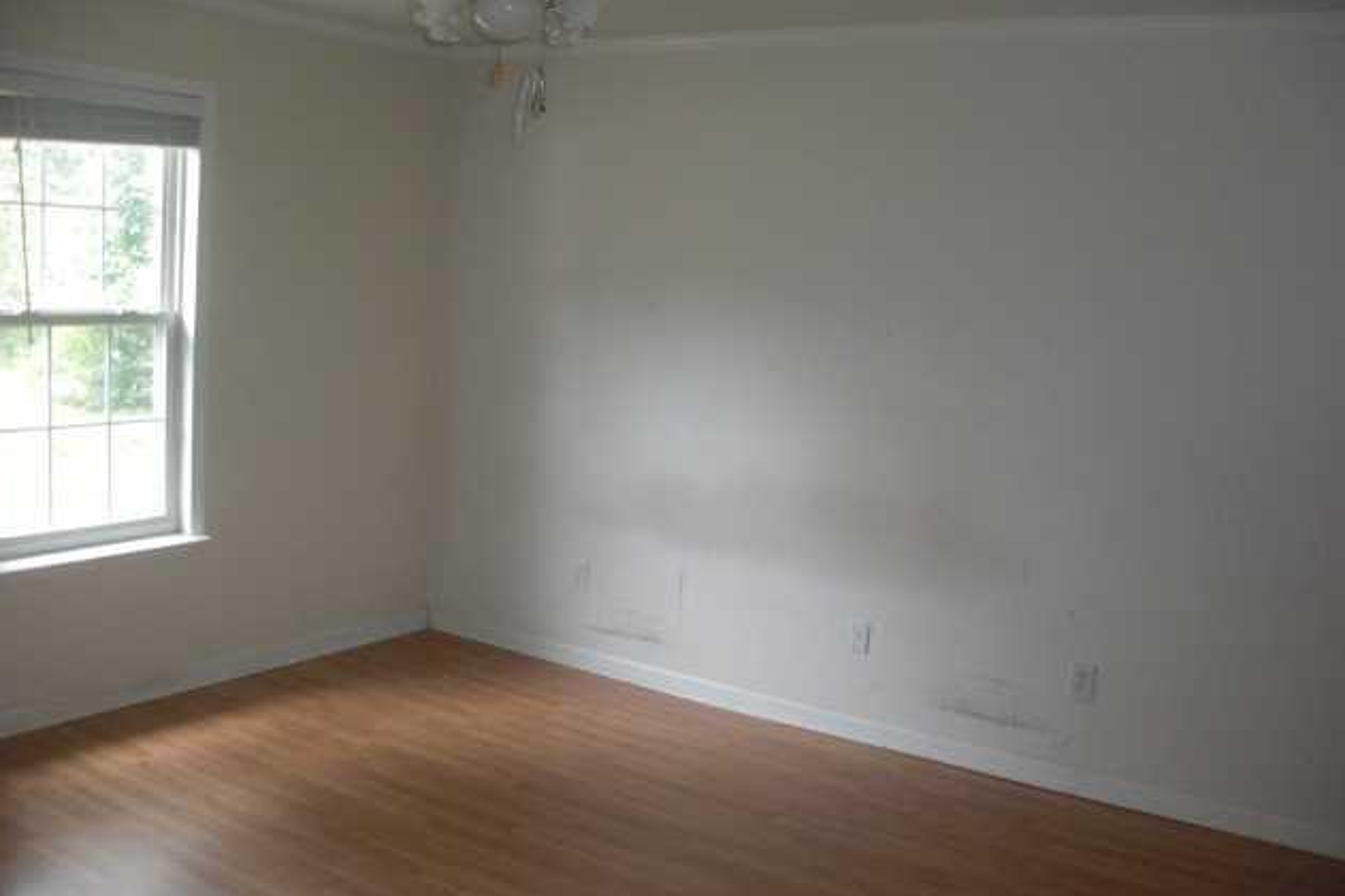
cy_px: 439
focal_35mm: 38
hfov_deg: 50.7
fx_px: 1419
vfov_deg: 35.0
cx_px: 665
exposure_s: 1/60
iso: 200
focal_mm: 6.3
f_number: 2.8
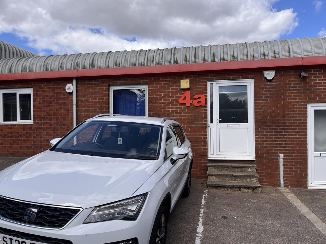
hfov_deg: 67.3
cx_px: 163
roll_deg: -0.2
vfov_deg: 53.1
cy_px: 122
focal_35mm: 26
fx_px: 245
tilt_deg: -1.7
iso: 50
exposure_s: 1/3311
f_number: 1.6
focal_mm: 5.1
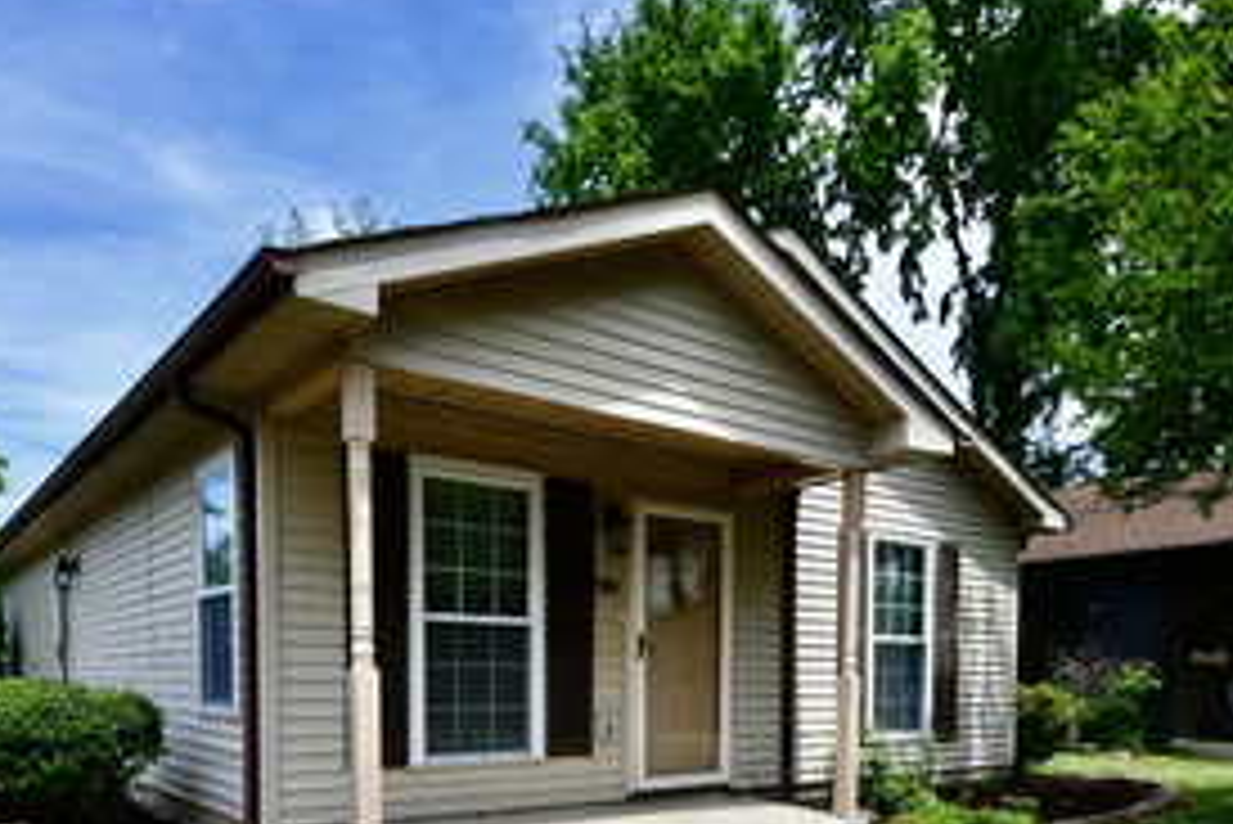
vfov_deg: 63.9
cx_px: 585
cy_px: 502
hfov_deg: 86.8
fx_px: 651
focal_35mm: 19
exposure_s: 1/250
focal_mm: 9
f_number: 10
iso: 220
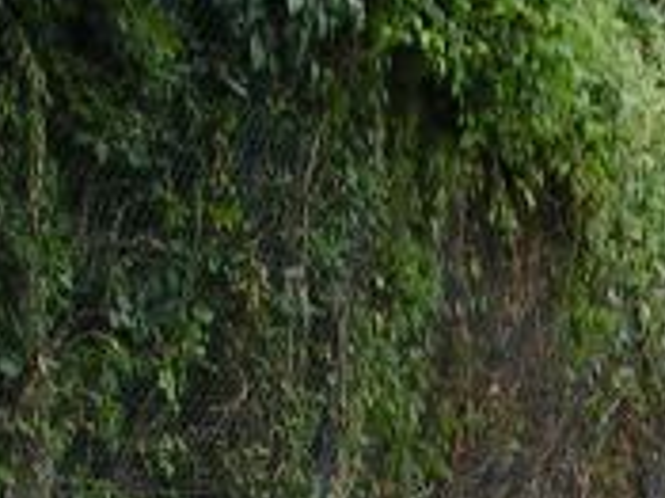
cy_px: 1133
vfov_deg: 8.0
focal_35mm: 174
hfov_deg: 11.1
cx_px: 817
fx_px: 3340
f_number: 5.6
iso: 50
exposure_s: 1/100
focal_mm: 5.8
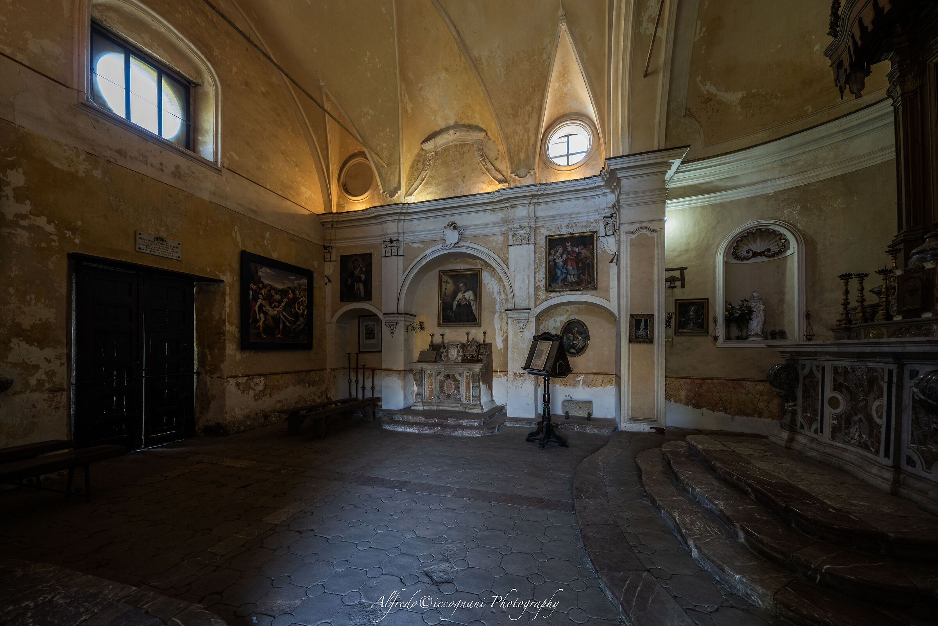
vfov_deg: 90.0
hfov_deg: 112.6
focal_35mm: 12
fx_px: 313
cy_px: 313
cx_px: 469
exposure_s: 1/40
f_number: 2.8
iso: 400
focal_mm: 12
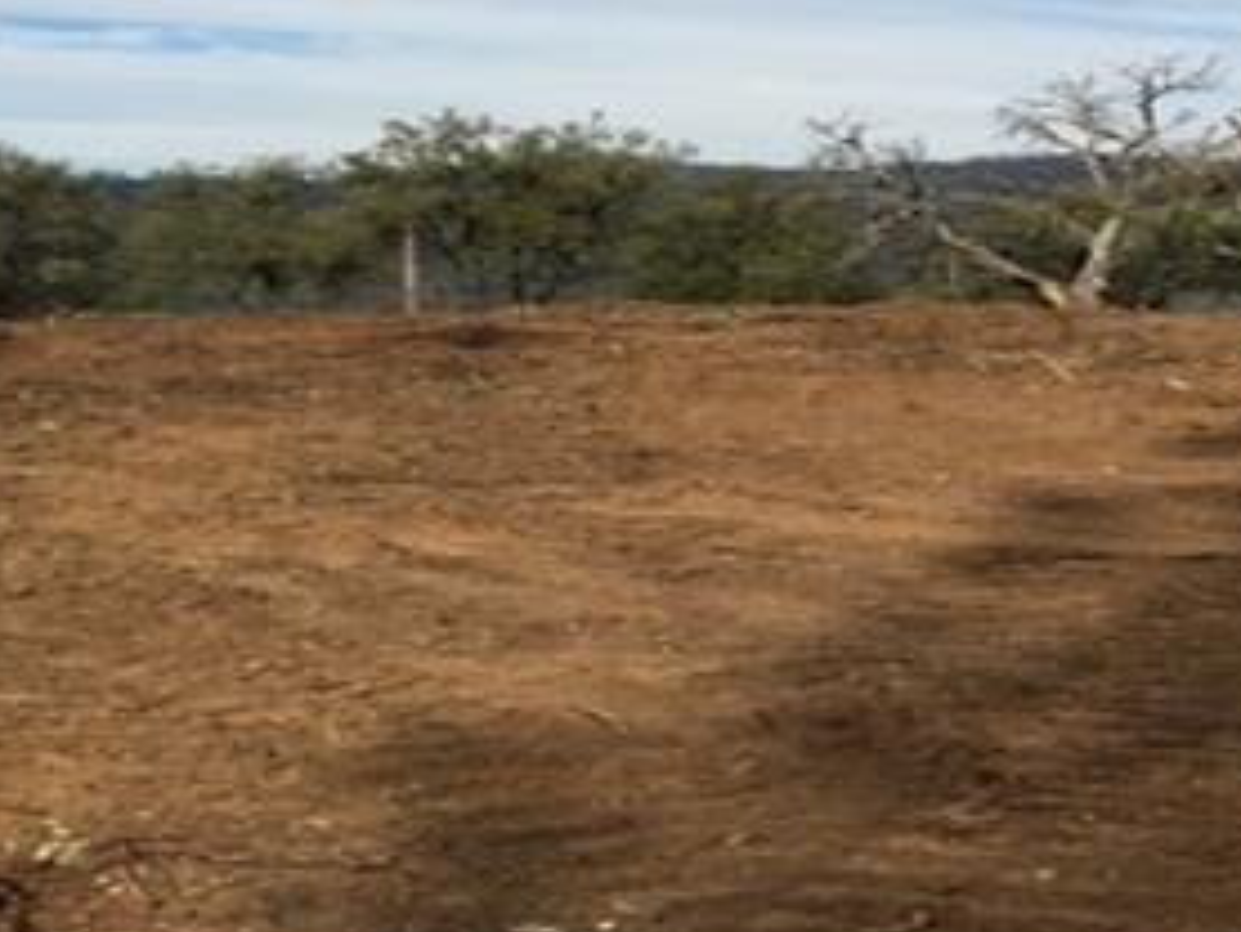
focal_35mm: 67
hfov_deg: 28.9
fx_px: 2403
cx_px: 735
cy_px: 569
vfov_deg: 21.9
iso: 25
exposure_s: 1/1748
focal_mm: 4.15
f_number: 2.2
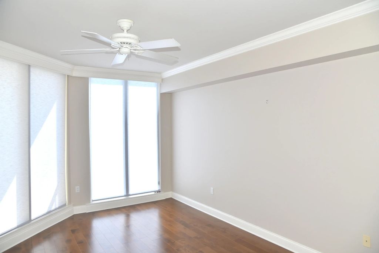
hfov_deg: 73.7
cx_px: 190
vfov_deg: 53.1
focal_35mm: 24
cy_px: 126
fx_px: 253
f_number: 5.6
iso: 160
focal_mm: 24
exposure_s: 1/125
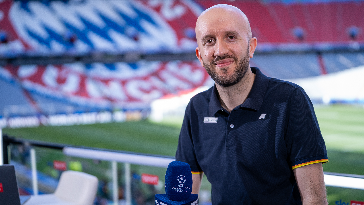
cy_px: 87
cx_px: 182
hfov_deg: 28.8
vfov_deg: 16.5
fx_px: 708
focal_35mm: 73
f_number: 2.8
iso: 500
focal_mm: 70
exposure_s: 1/800
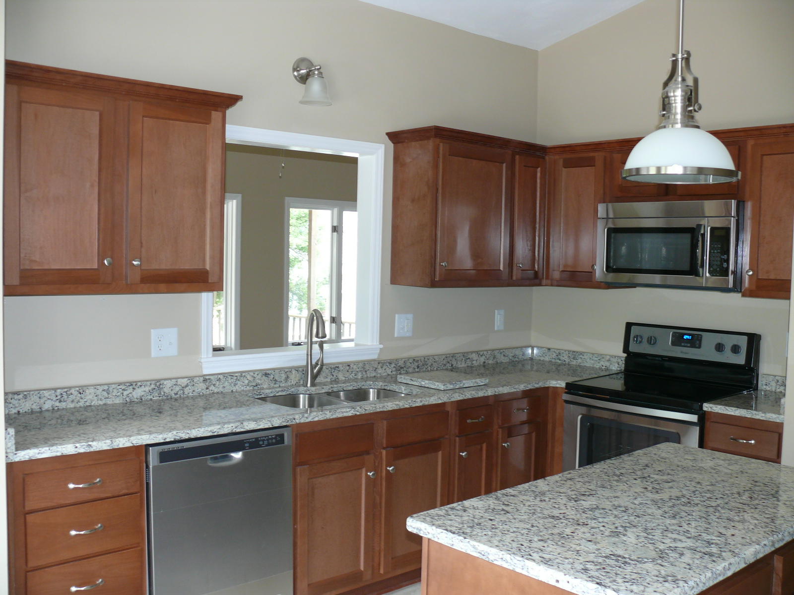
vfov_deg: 40.7
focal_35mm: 35
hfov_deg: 52.6
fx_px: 803
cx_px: 397
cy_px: 298
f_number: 2.8
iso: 125
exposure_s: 1/30
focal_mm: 7.4
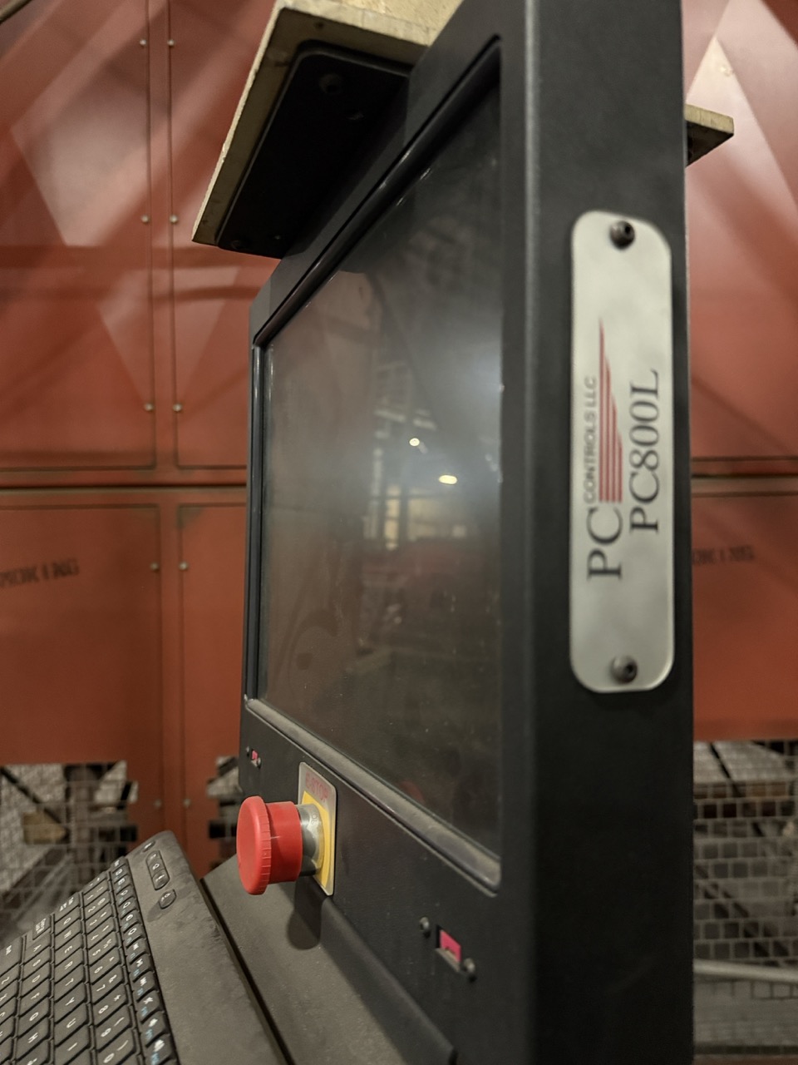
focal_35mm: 24
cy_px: 532
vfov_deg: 71.6
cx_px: 399
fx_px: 738
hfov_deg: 56.8
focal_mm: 6.76
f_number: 1.78
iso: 1000
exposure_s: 1/30
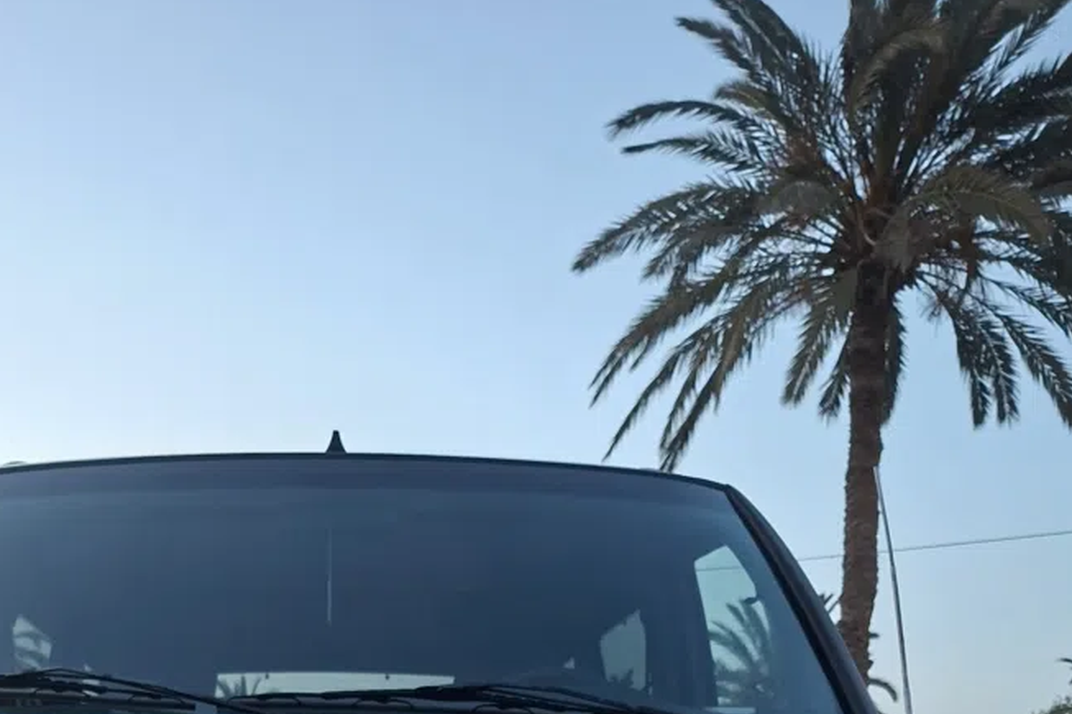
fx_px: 1488
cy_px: 1058
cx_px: 384
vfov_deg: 22.4
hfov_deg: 39.3
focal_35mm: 50
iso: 250
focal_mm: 5.54
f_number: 1.8
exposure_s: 1/33
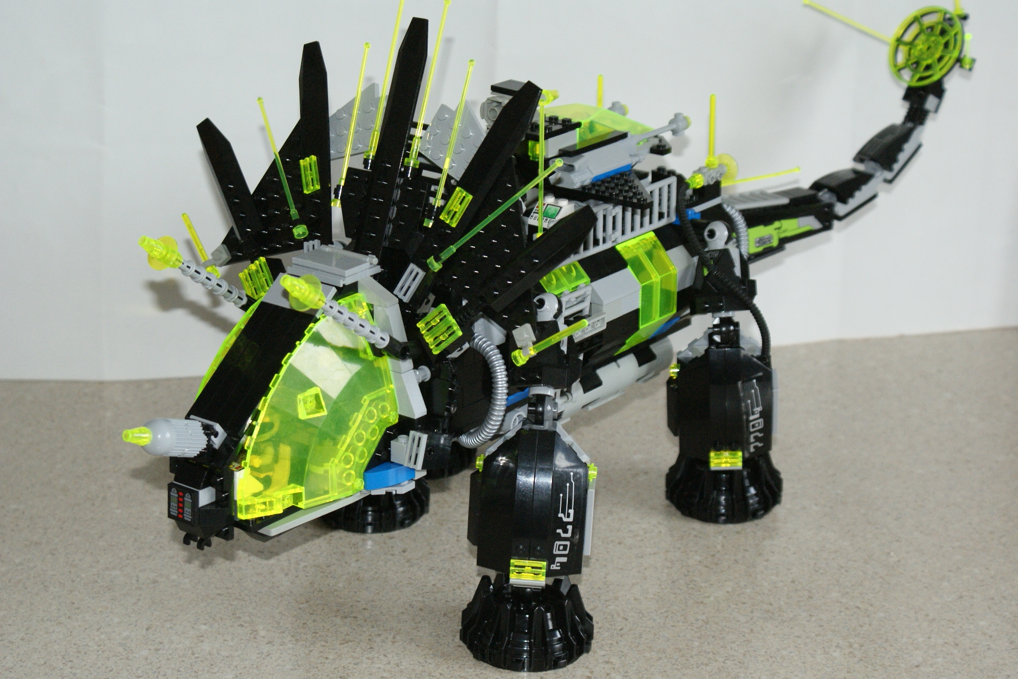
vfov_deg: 18.2
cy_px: 340
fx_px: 2121
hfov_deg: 27.0
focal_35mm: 75
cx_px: 509
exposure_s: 1/80
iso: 400
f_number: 5.6
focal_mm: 50
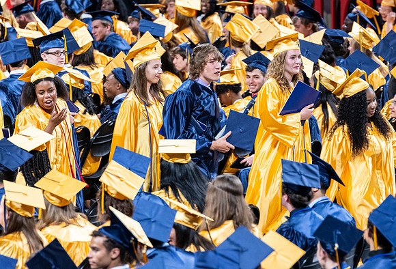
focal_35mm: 298
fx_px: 3296
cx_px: 297
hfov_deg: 6.9
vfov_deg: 4.7
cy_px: 102
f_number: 4
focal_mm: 200
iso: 2000
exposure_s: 1/200
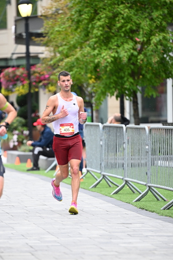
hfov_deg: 5.7
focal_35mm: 241
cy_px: 151
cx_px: 76
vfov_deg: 8.5
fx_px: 1737
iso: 1600
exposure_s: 1/1250
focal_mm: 175
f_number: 2.8
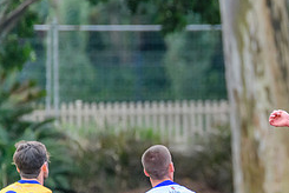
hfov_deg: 1.3
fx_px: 12385
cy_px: 123
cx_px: 347
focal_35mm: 1541
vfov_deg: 0.9
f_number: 6.3
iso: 3600
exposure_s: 1/1250
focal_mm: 600
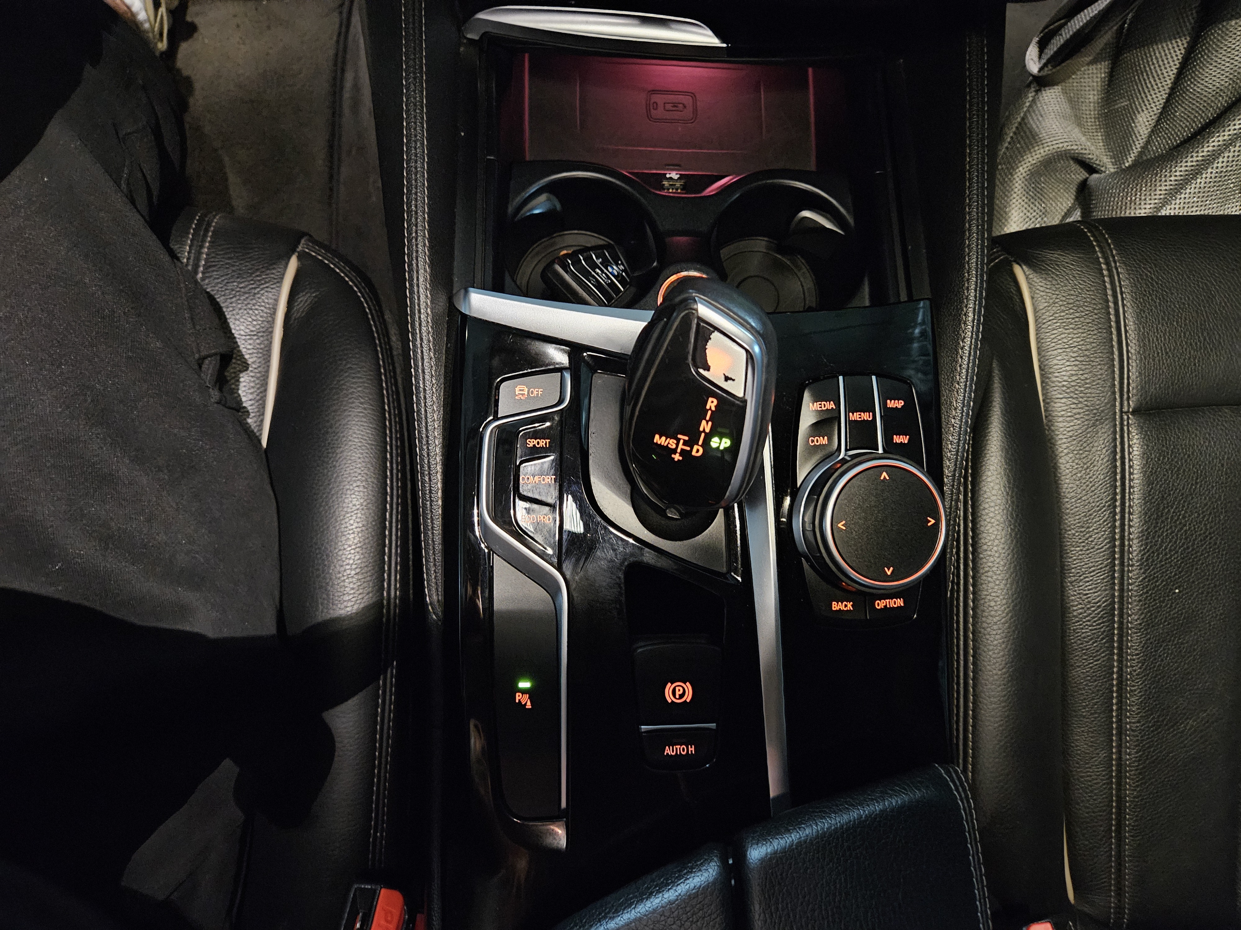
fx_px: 825
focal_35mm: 23
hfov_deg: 73.9
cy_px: 465
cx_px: 620
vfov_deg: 58.9
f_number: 1.8
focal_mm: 5.4
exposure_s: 1/17.2
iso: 1250
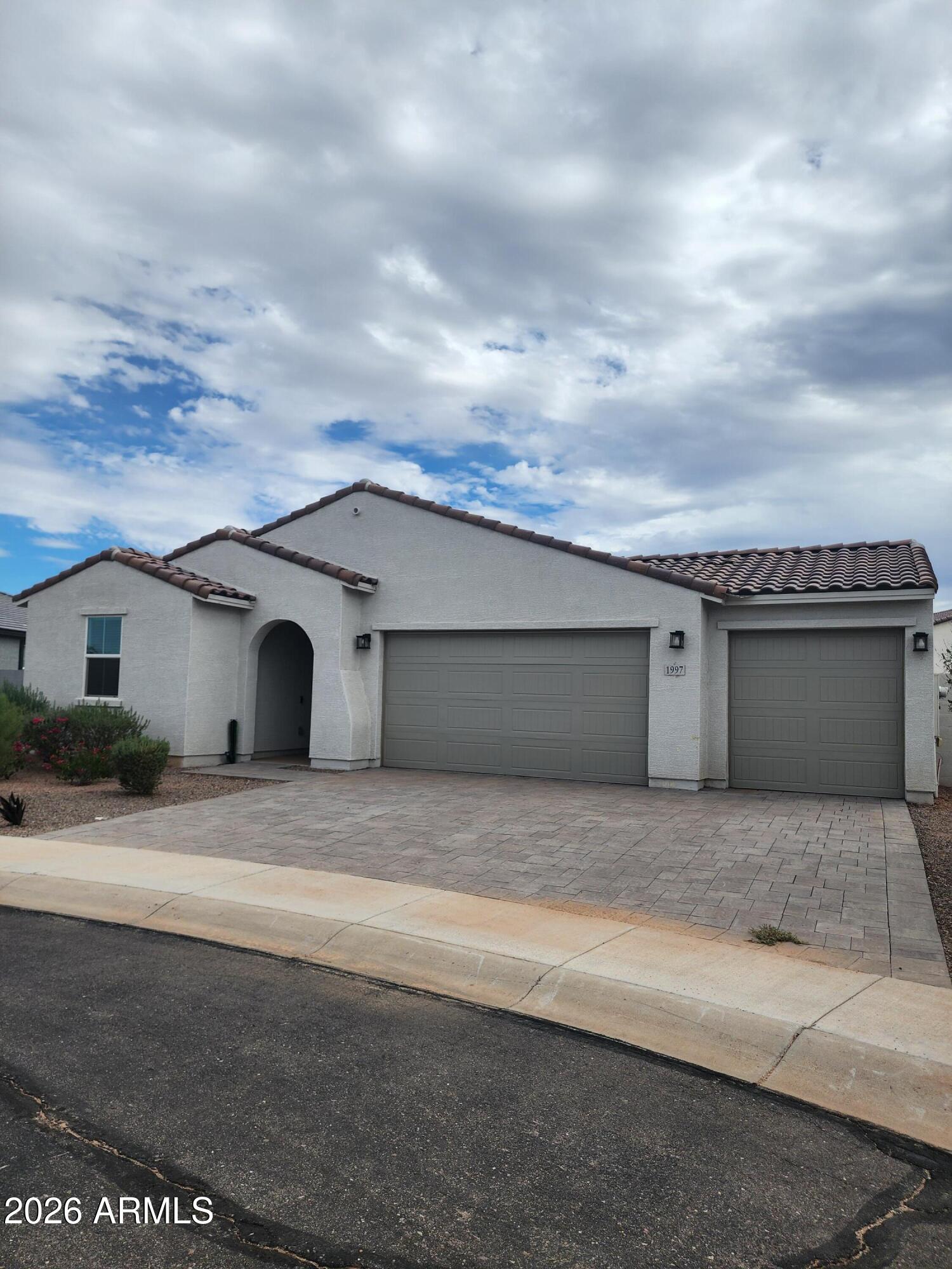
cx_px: 476
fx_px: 843
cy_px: 634
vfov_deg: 73.9
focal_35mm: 23
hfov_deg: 58.9
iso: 12
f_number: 1.8
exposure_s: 1/1505
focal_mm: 6.4
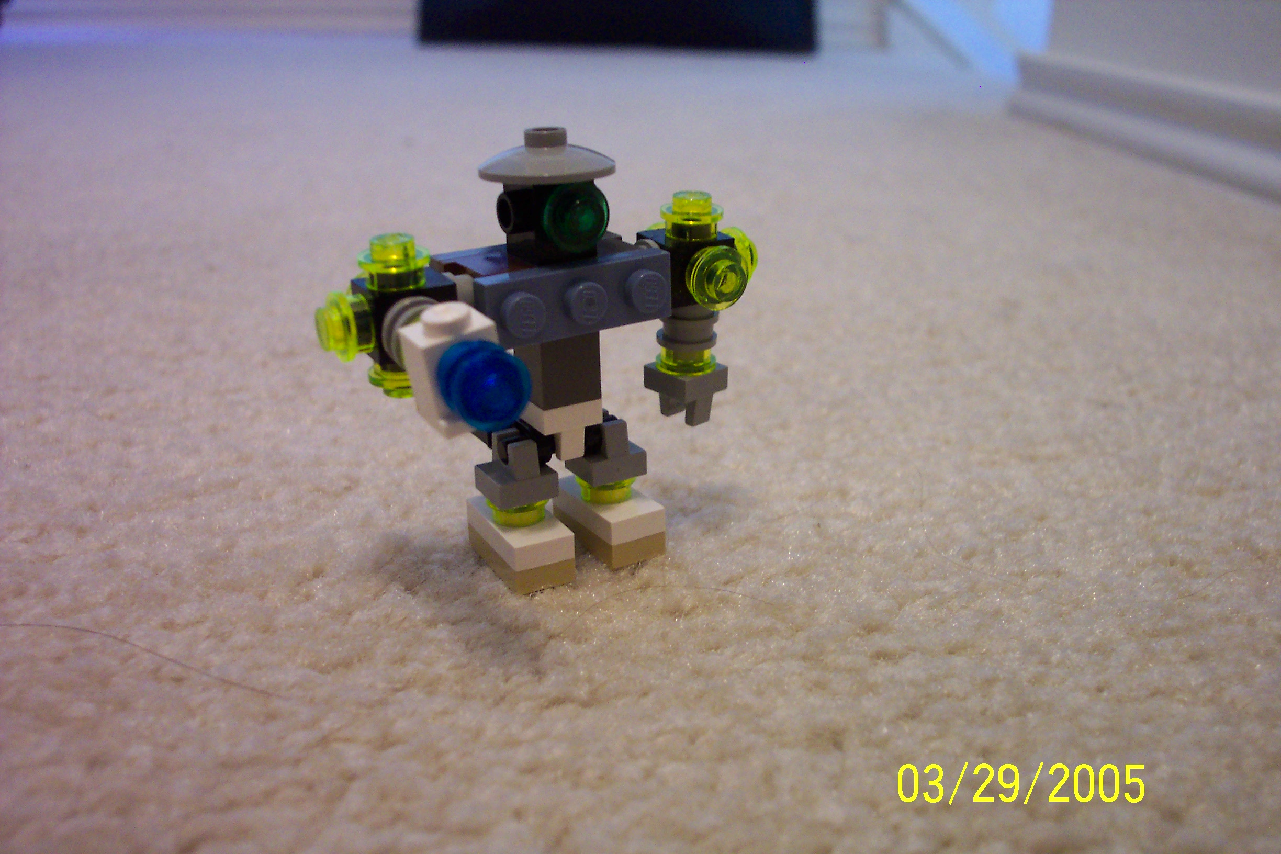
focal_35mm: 35
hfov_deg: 54.4
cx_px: 640
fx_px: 1245
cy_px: 427
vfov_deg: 37.9
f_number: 2.8
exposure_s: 1/10
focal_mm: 7.5
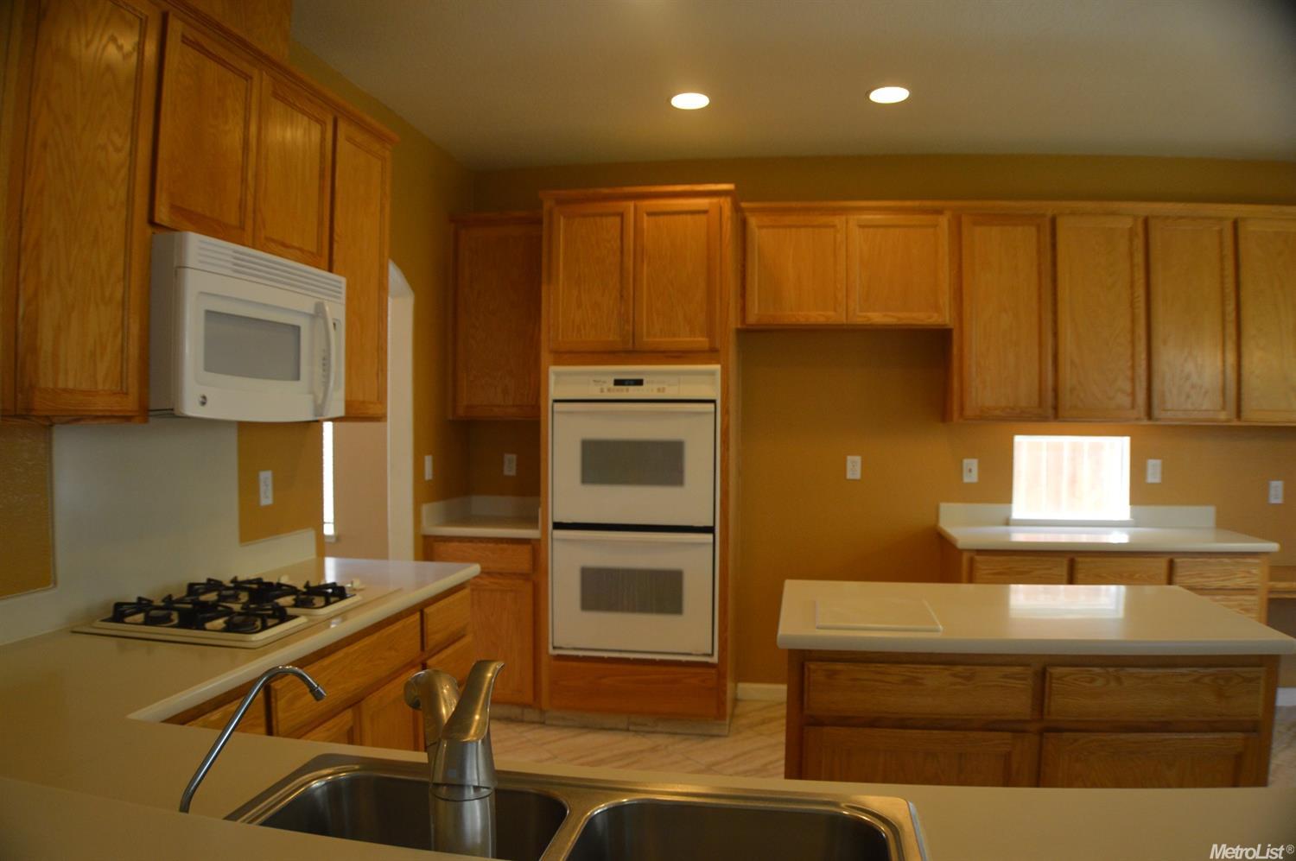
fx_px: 1187
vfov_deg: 39.9
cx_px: 648
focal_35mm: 33
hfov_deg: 57.3
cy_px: 430
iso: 500
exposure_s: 1/60
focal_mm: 22
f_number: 3.5
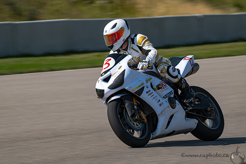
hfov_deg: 6.9
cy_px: 82
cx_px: 123
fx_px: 2050
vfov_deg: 4.6
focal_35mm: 300
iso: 64
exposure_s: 1/200
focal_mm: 300
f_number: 11
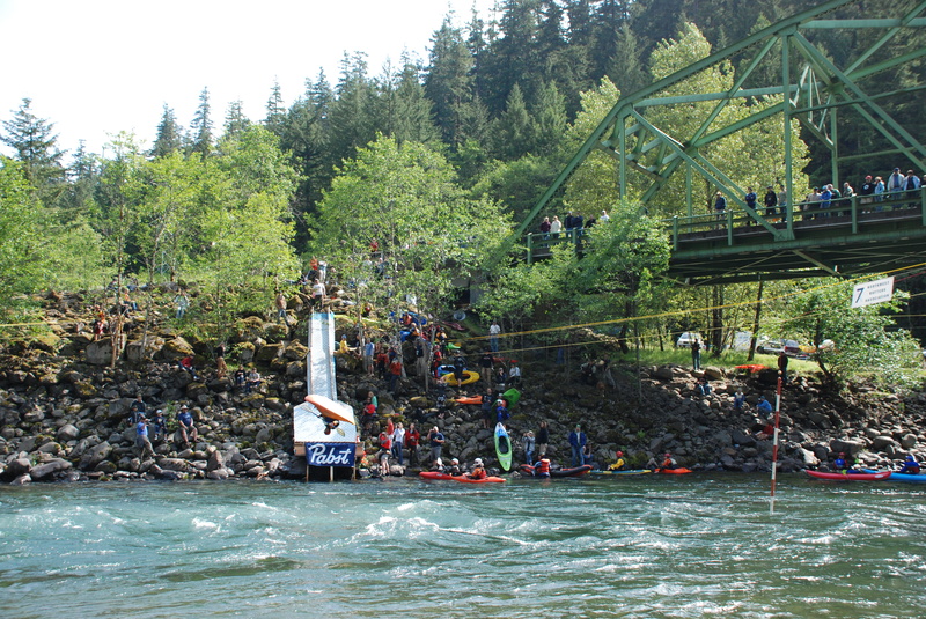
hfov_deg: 53.1
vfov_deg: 36.9
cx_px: 463
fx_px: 927
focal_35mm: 36
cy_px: 310
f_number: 4.5
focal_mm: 24
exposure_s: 1/640
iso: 400
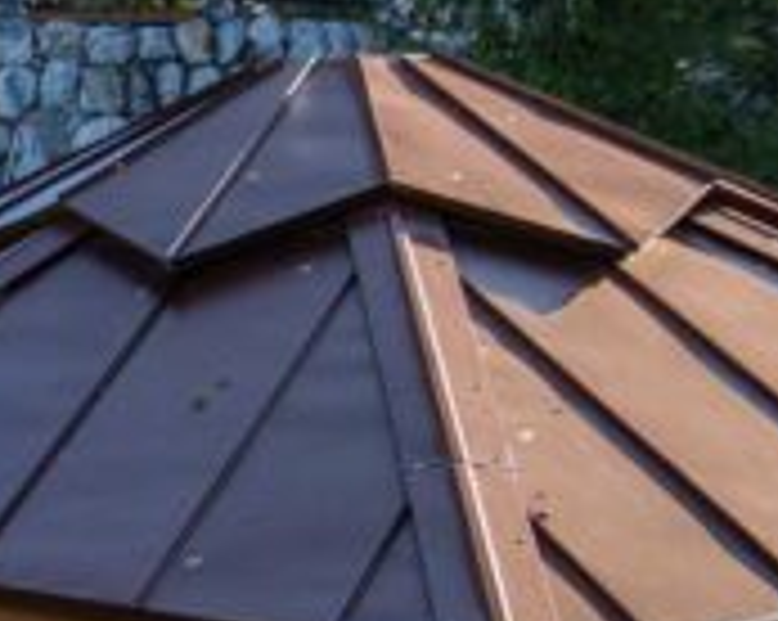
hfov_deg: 10.6
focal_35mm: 142
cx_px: -1381
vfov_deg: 10.8
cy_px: 623
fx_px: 3261
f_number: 4
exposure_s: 1/250
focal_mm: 17
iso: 100
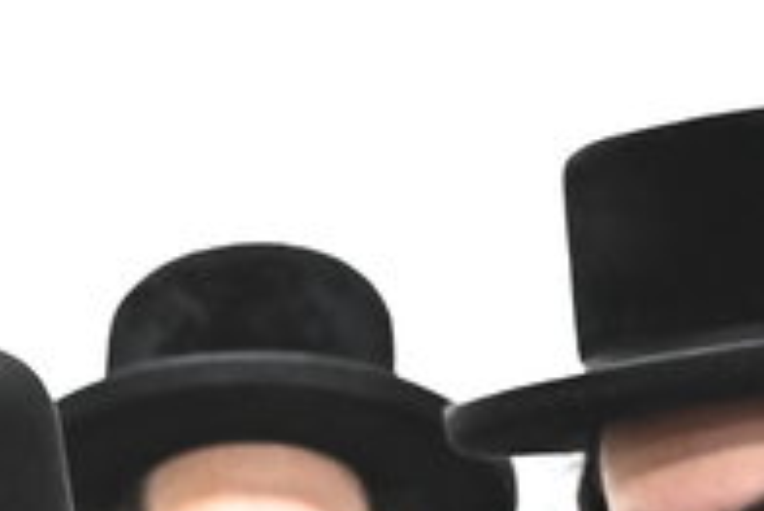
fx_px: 10619
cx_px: -460
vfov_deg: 2.7
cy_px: 1512
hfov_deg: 4.1
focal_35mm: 500
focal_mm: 70
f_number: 5.6
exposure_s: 1/125
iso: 3200
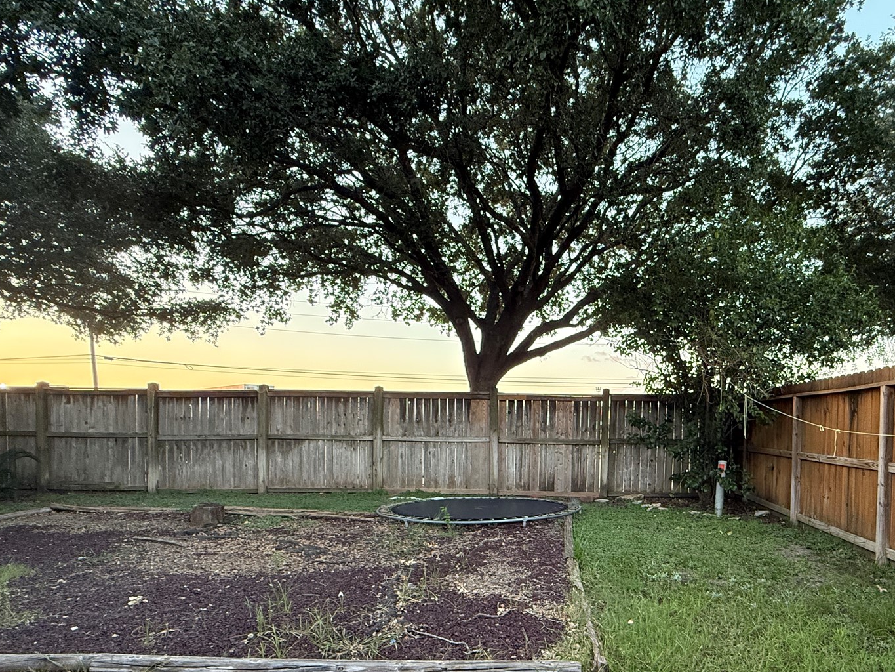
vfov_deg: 61.9
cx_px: 557
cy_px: 450
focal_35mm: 21
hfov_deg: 77.6
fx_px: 543
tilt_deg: -1.9
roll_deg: -0.9
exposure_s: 1/83
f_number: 2.2
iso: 320
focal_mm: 2.22
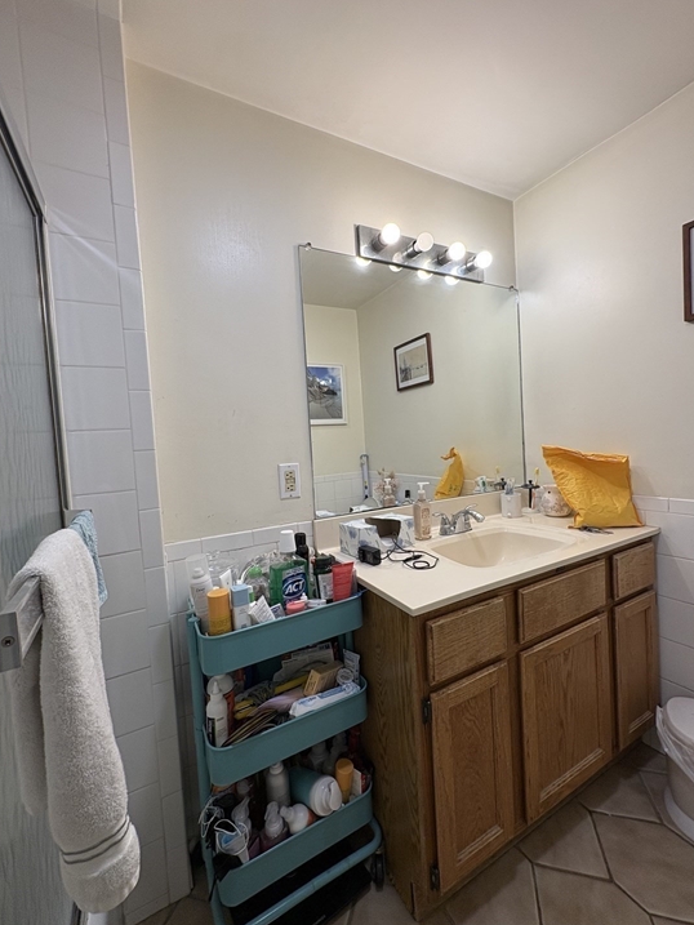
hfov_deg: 81.7
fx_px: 401
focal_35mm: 15
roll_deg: +3.1
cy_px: 457
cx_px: 362
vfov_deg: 98.2
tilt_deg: -1.3
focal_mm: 2.22
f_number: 2.2
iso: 80
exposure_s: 1/120
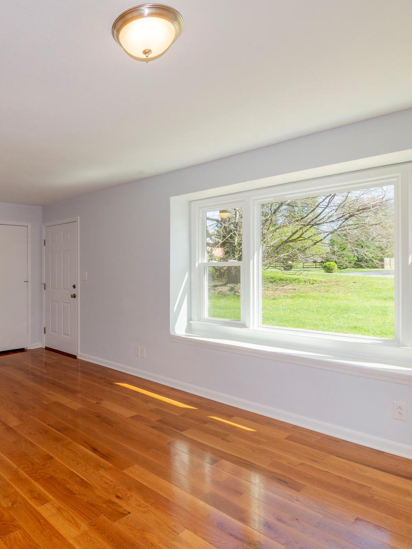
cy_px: 276
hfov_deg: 57.1
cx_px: 89
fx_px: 349
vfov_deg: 76.4
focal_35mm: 22
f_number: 8
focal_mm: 10
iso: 100
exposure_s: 1/60
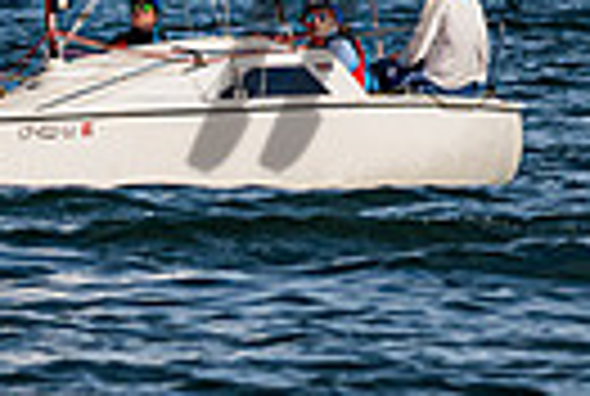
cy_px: -249
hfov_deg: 1.9
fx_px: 17609
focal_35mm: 1072
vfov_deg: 1.3
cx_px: 445
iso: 320
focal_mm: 180
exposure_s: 1/5000
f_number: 5.6
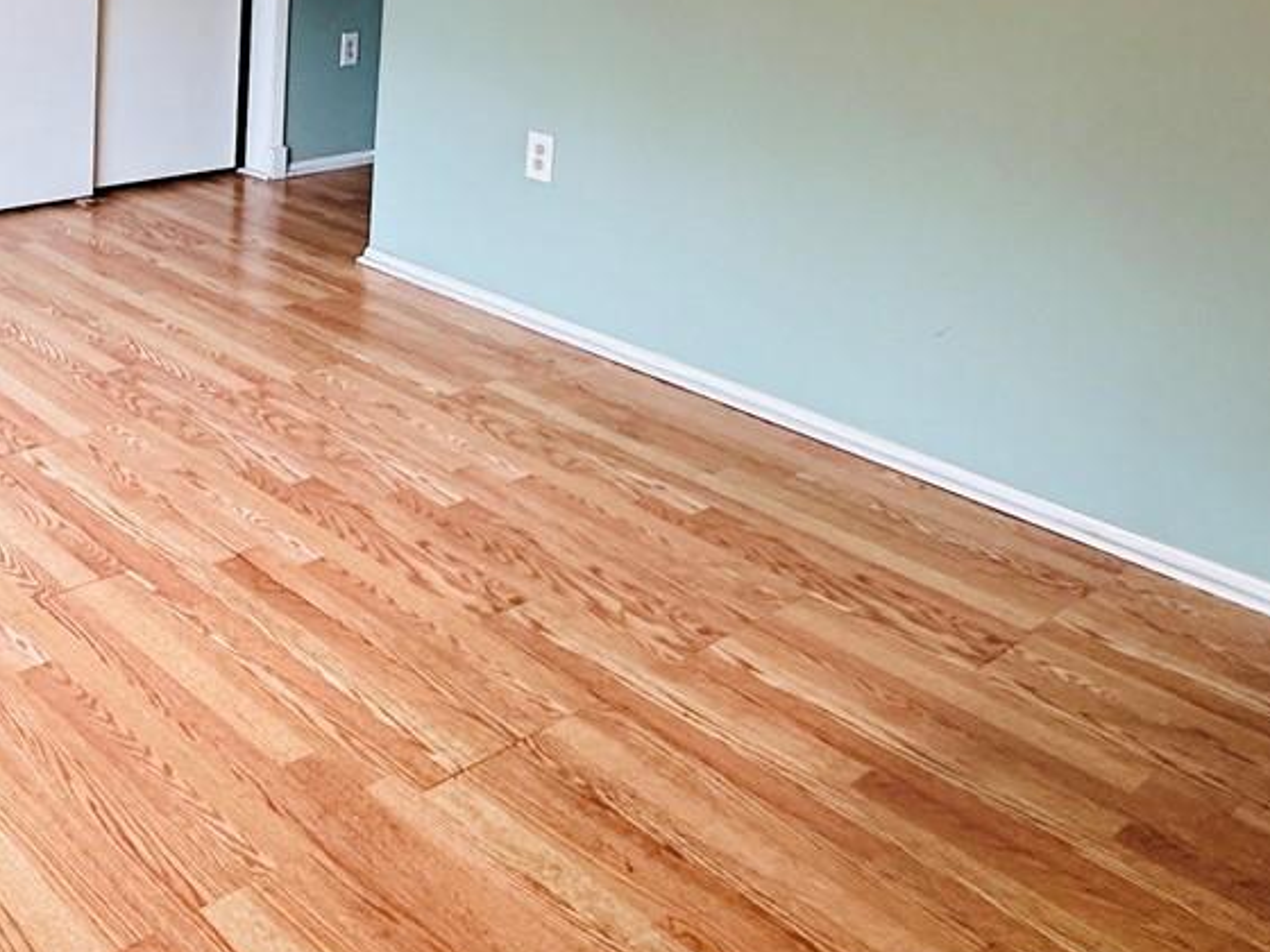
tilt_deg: -10.9
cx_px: 143
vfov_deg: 34.0
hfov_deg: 43.1
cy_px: 91
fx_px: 1468
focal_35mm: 40
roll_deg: -1.7
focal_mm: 2.22
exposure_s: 1/120
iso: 320
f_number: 2.2
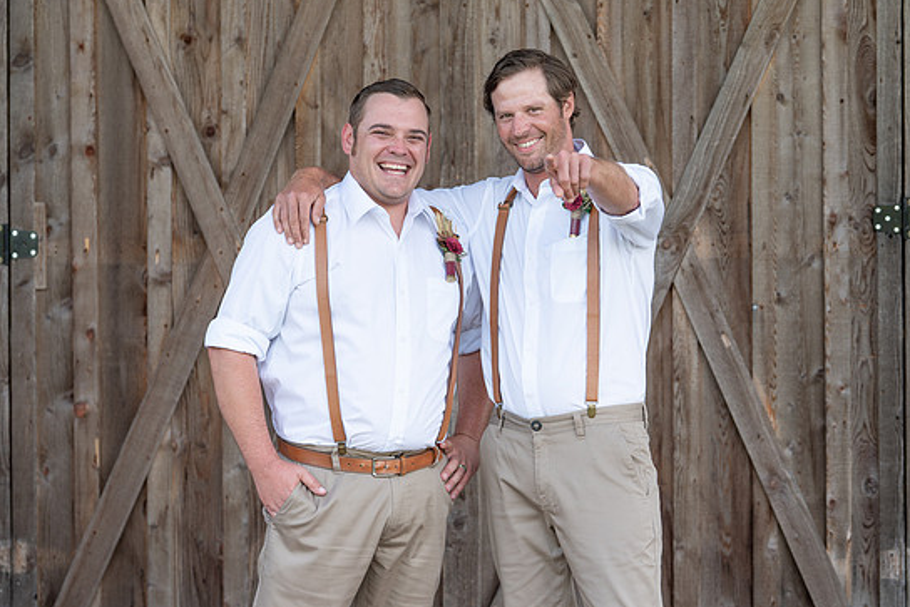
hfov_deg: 16.6
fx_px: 3110
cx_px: 508
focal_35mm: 123
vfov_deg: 11.2
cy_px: 280
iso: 125
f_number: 4
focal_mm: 102
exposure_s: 1/250
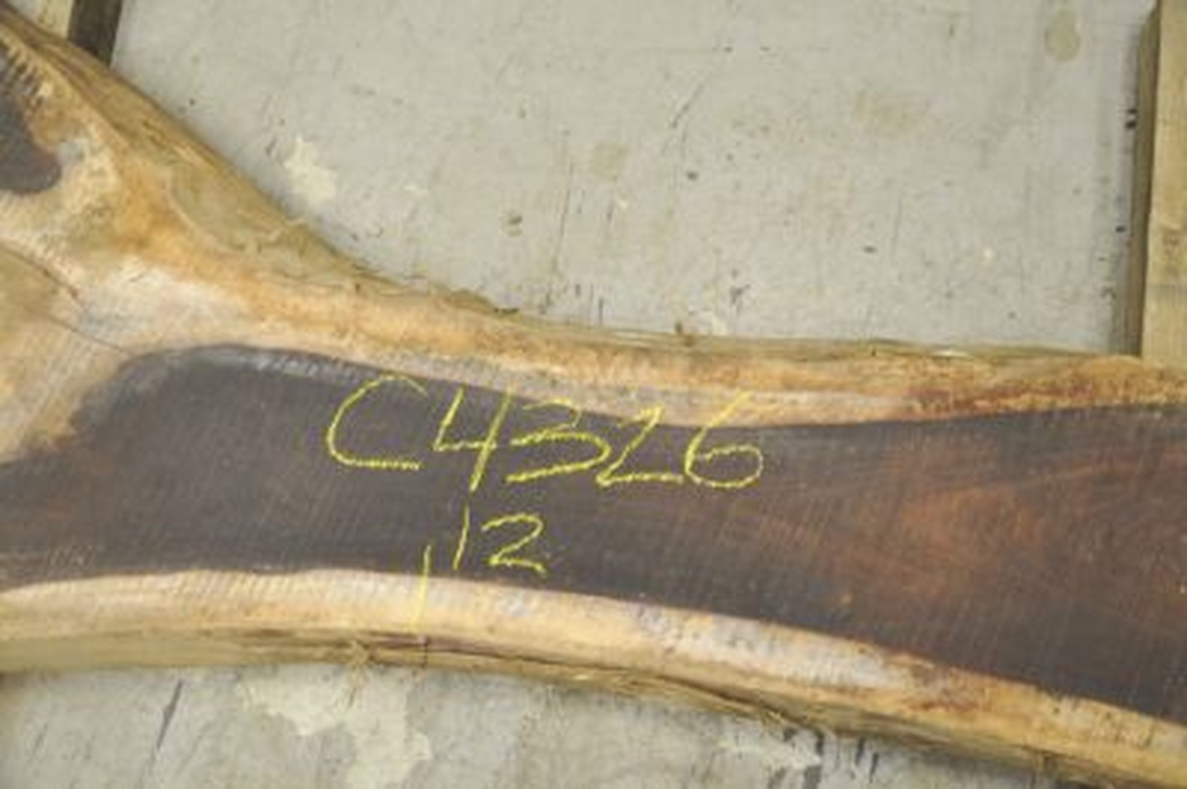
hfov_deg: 57.3
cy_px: 394
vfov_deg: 39.9
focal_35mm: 33
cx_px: 594
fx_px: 1087
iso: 400
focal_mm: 22
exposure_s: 1/80
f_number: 4.5
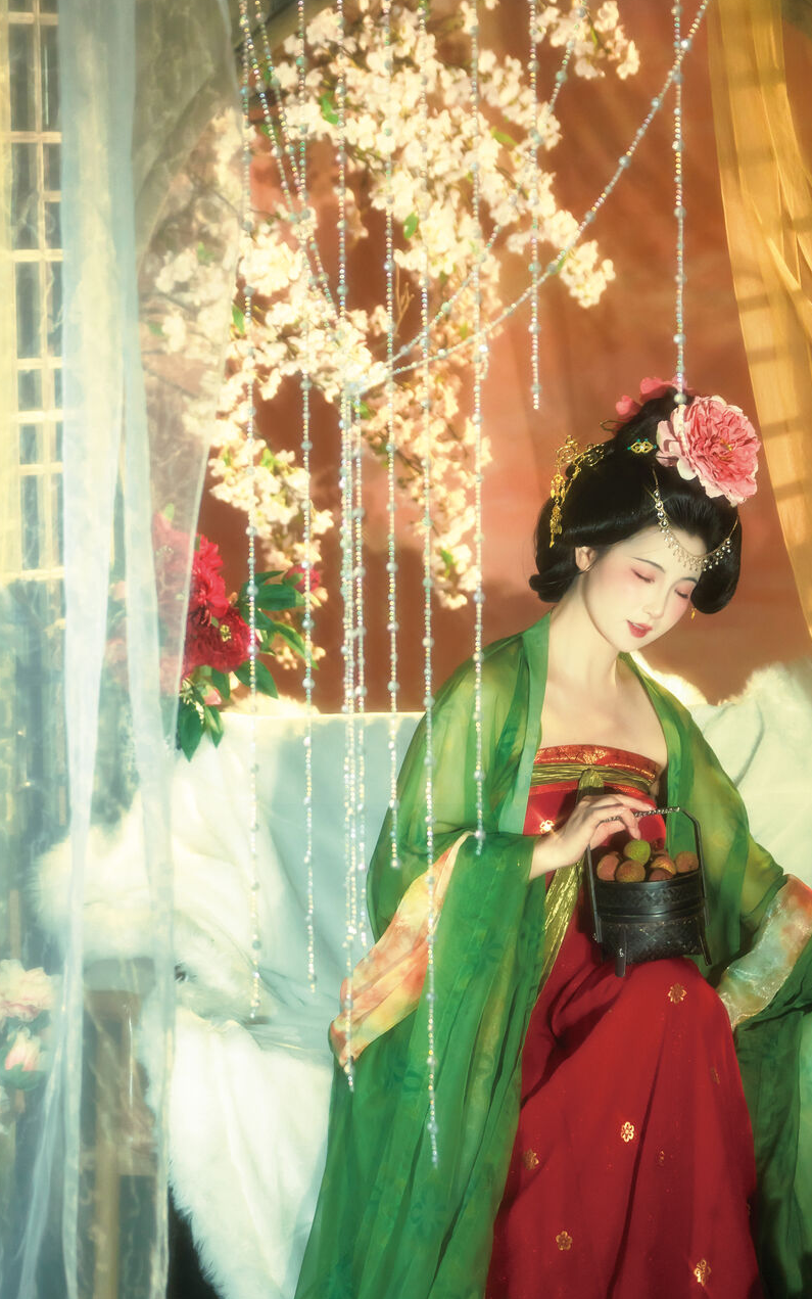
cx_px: 411
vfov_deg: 18.3
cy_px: 667
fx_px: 4034
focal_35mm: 114
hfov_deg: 11.5
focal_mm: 79
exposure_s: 1/200
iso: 640
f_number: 2.8
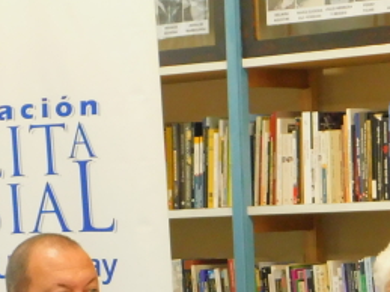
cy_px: 427
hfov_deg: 11.2
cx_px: 267
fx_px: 1993
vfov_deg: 8.2
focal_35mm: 177
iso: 400
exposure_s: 1/20
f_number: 3.8
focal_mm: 9
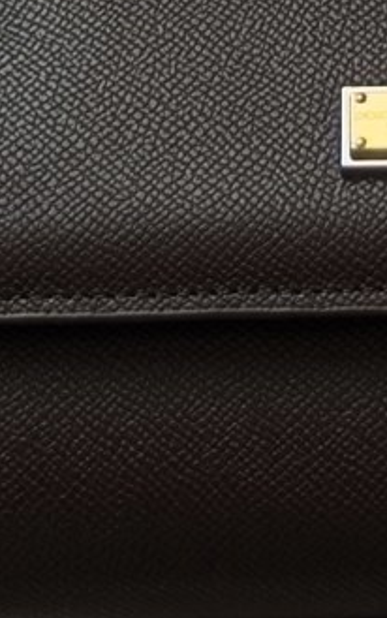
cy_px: -284
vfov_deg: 6.7
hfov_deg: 4.3
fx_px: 5208
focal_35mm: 309
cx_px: 385
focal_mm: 6.76
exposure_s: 1/348
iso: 64
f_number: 1.78
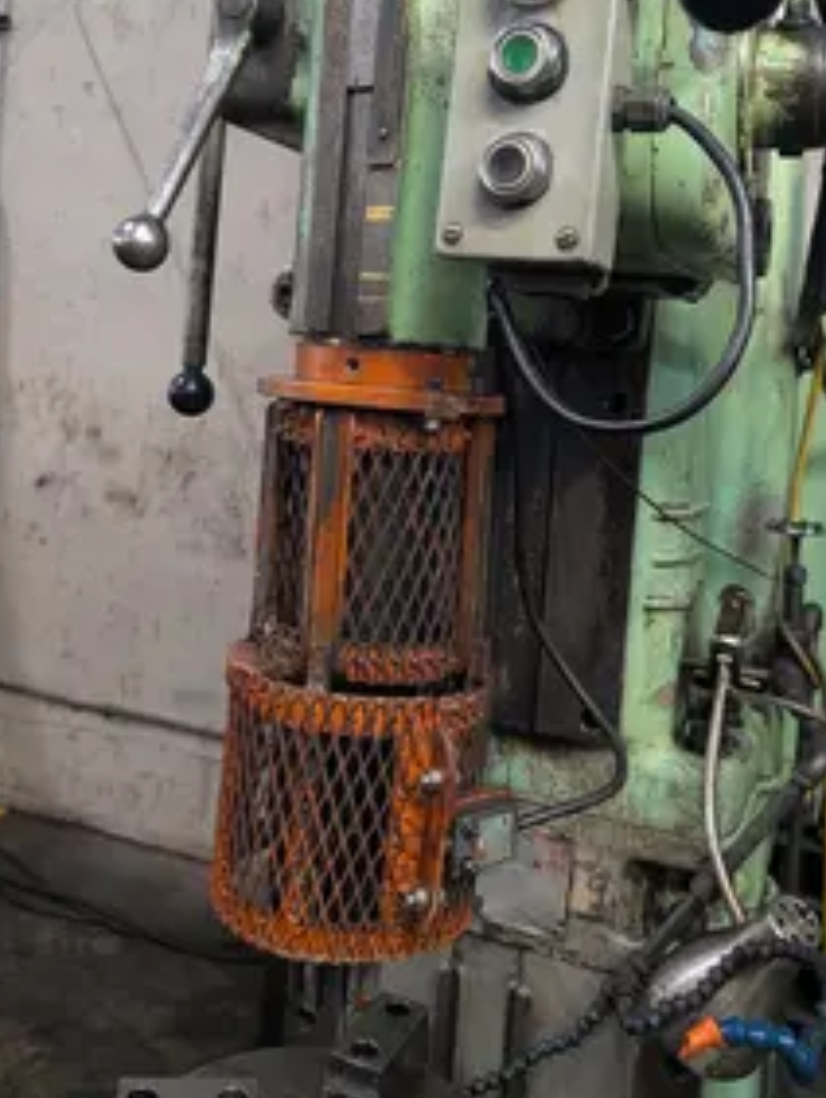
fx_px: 1080
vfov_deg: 52.8
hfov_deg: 41.8
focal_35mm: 34
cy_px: 362
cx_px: 403
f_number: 1.68
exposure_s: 1/120
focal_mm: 6.9
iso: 1355
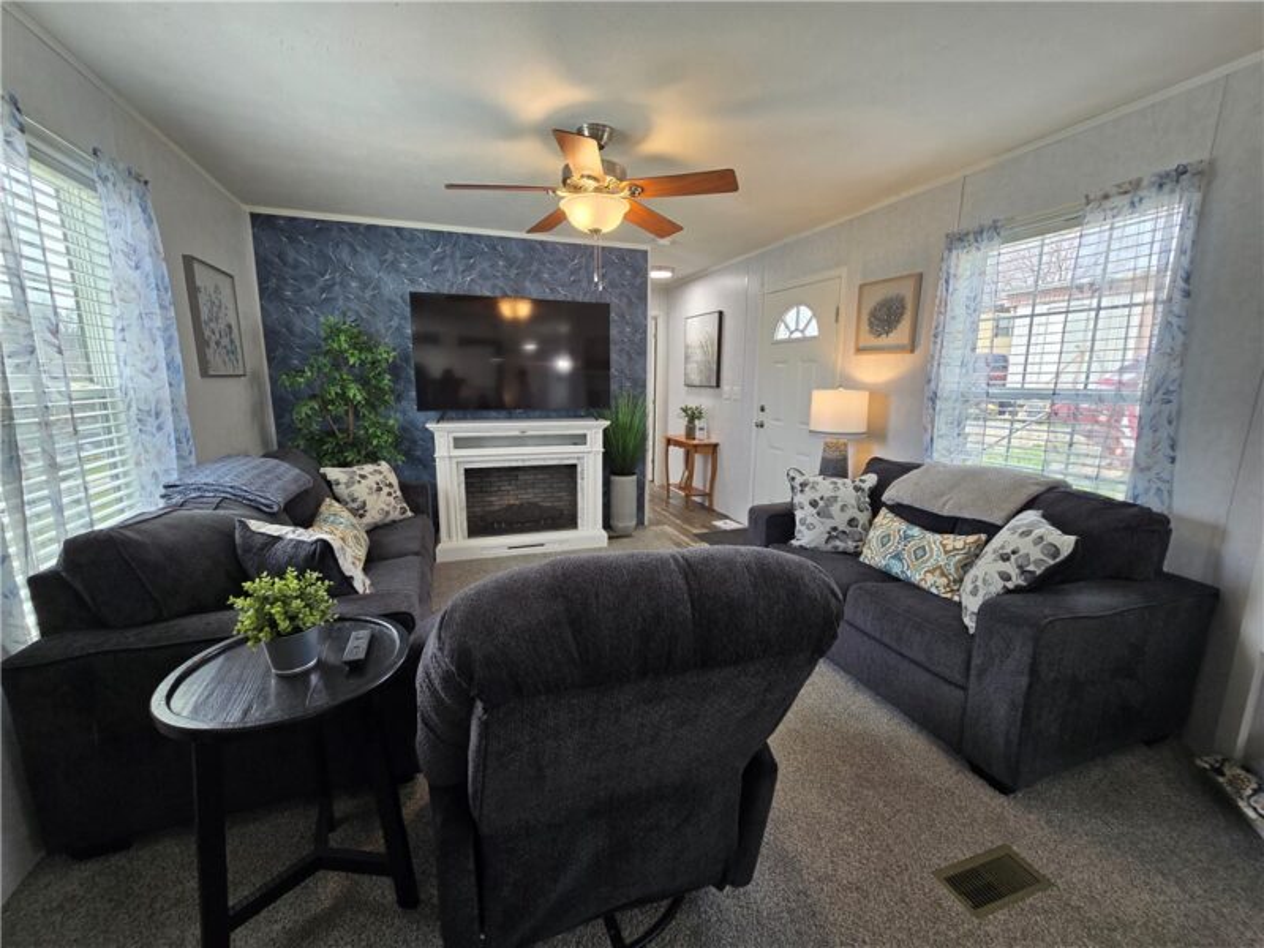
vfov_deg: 89.9
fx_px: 475
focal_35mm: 13
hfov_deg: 106.2
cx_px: 632
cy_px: 474
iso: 80
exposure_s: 1/60
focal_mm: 2.2
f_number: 2.2
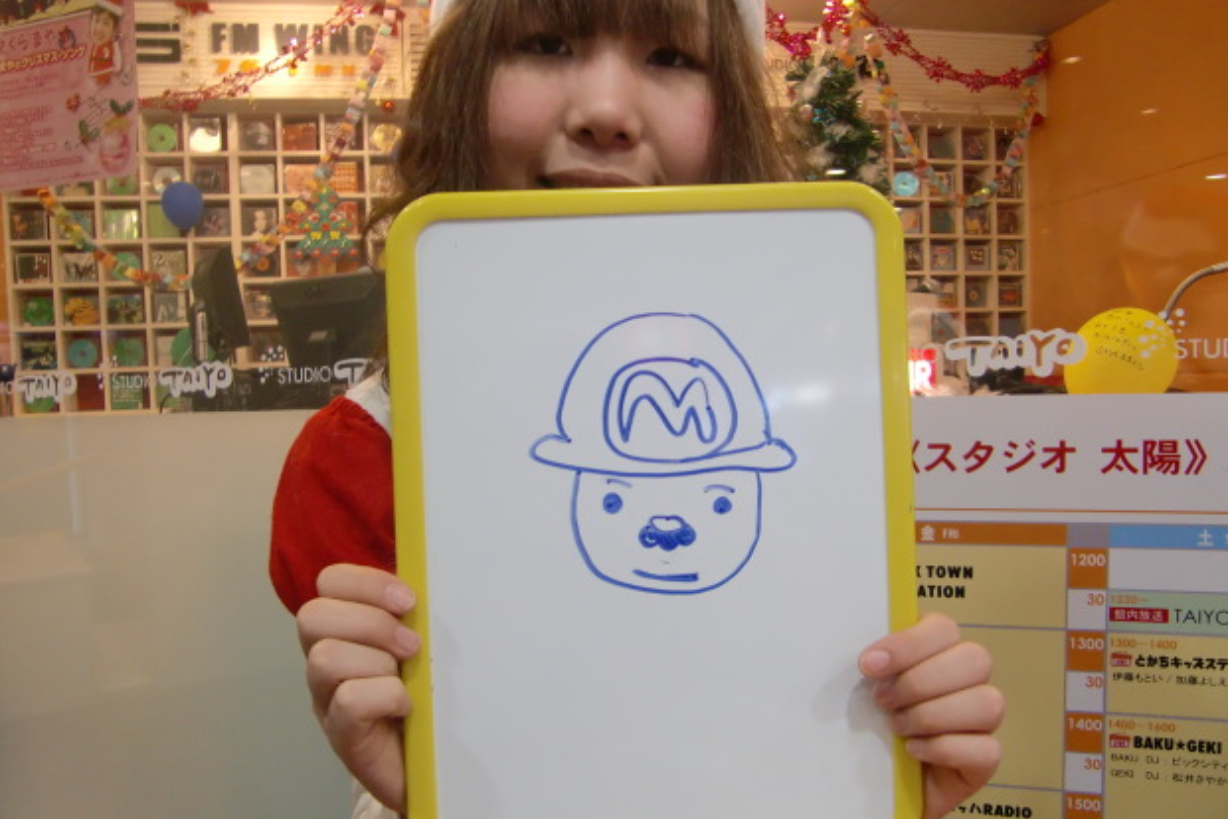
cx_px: 619
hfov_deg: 61.9
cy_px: 427
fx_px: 1023
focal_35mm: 30
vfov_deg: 43.6
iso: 200
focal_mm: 4.9
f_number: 2.6
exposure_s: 1/60
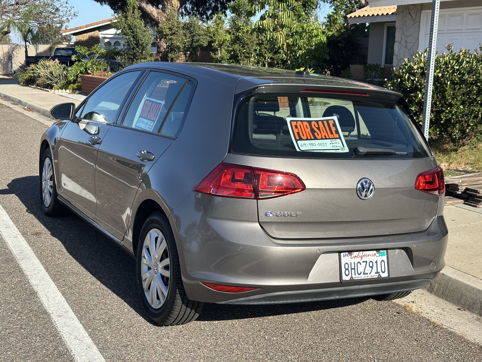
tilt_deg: -10.5
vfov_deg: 30.3
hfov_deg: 39.7
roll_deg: -1.7
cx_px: 241
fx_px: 668
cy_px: 181
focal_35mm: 48
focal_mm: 6.86
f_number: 1.78
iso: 64
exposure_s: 1/2358
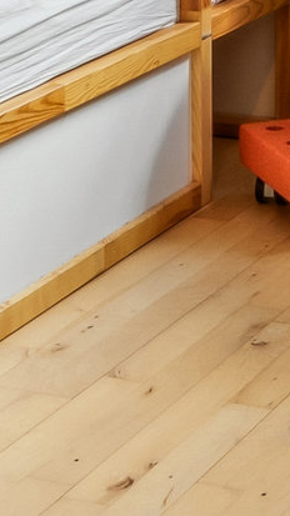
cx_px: 362
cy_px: -349
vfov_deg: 14.2
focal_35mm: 137
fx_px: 1875
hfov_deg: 8.7
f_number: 13
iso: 400
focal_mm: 18
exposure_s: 1/25
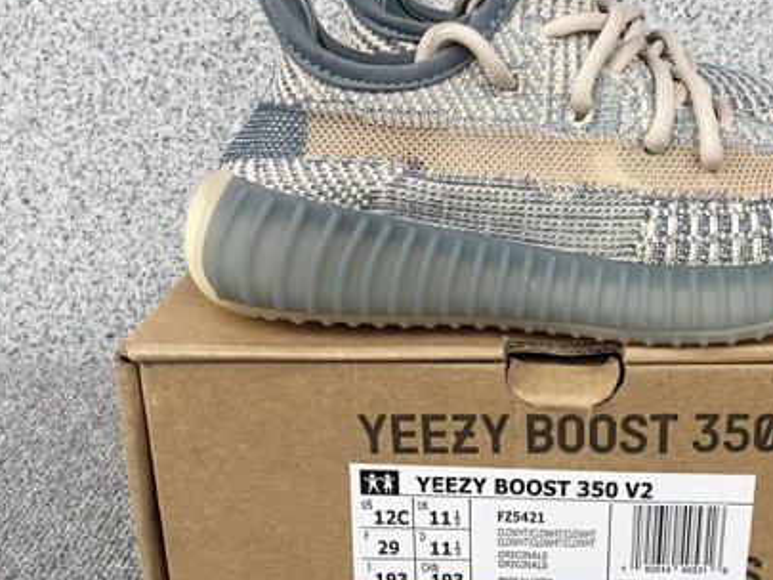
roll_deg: -0.2
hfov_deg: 38.1
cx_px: 555
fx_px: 1095
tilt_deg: -19.2
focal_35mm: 49
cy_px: 292
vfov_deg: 29.7
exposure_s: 1/100
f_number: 2.4
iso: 32
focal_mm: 3.3
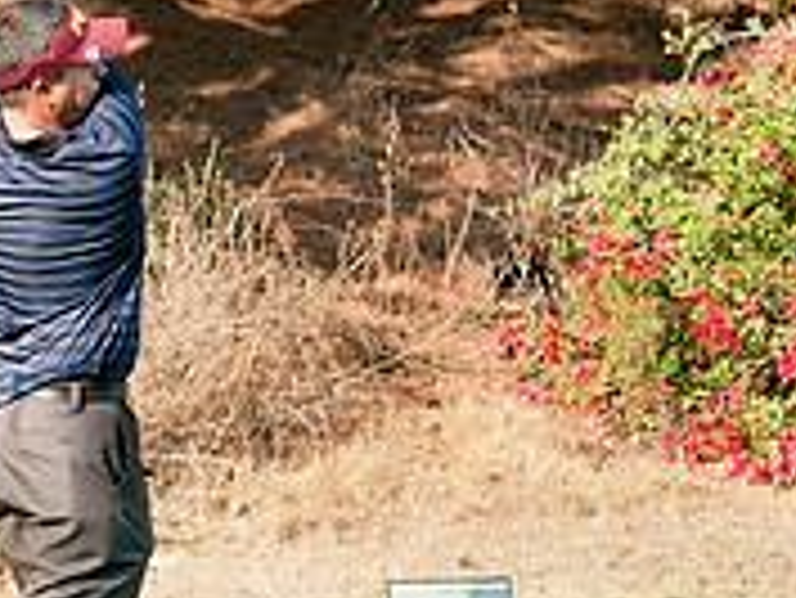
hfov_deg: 10.9
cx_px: 22
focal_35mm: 179
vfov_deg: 8.3
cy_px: 200
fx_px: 4119
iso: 250
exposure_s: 1/200
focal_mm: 38
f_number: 5
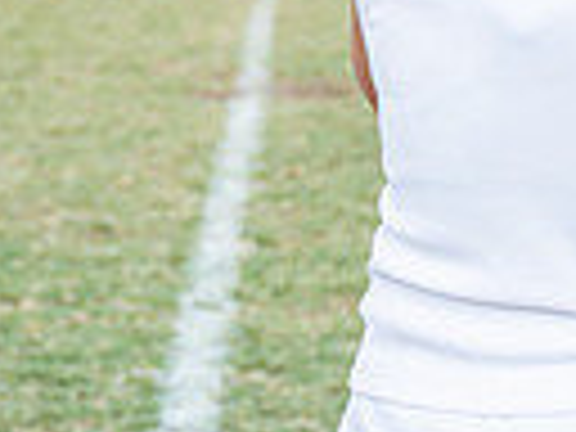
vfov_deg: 7.5
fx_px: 3278
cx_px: 1067
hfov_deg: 9.5
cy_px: 80
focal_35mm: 197
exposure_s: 1/800
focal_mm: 35.7
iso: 200
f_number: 2.8
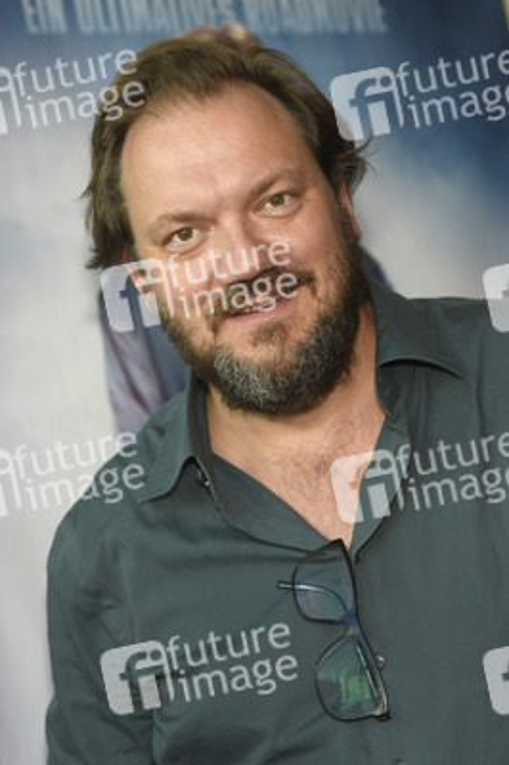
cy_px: 382
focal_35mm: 90
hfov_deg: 15.2
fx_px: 1912
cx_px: 254
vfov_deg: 22.6
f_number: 5
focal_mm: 90
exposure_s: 1/400
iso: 640
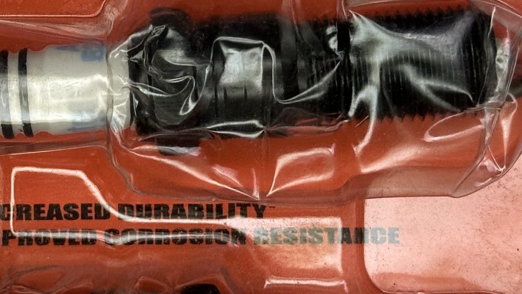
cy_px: -74
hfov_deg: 14.8
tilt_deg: -87.7
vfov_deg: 8.3
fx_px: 2007
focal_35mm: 145
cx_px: 158
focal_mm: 6.86
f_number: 1.78
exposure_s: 1/185
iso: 50
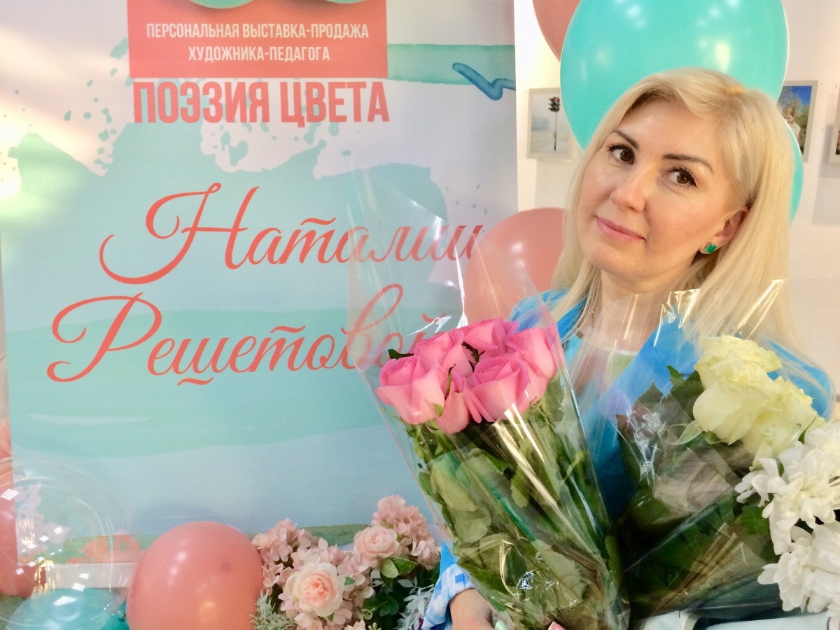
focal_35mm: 29
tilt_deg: -13.2
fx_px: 704
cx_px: 420
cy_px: 315
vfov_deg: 48.2
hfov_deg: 61.7
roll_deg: -0.6
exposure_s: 1/33
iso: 64
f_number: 2.2
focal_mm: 4.15
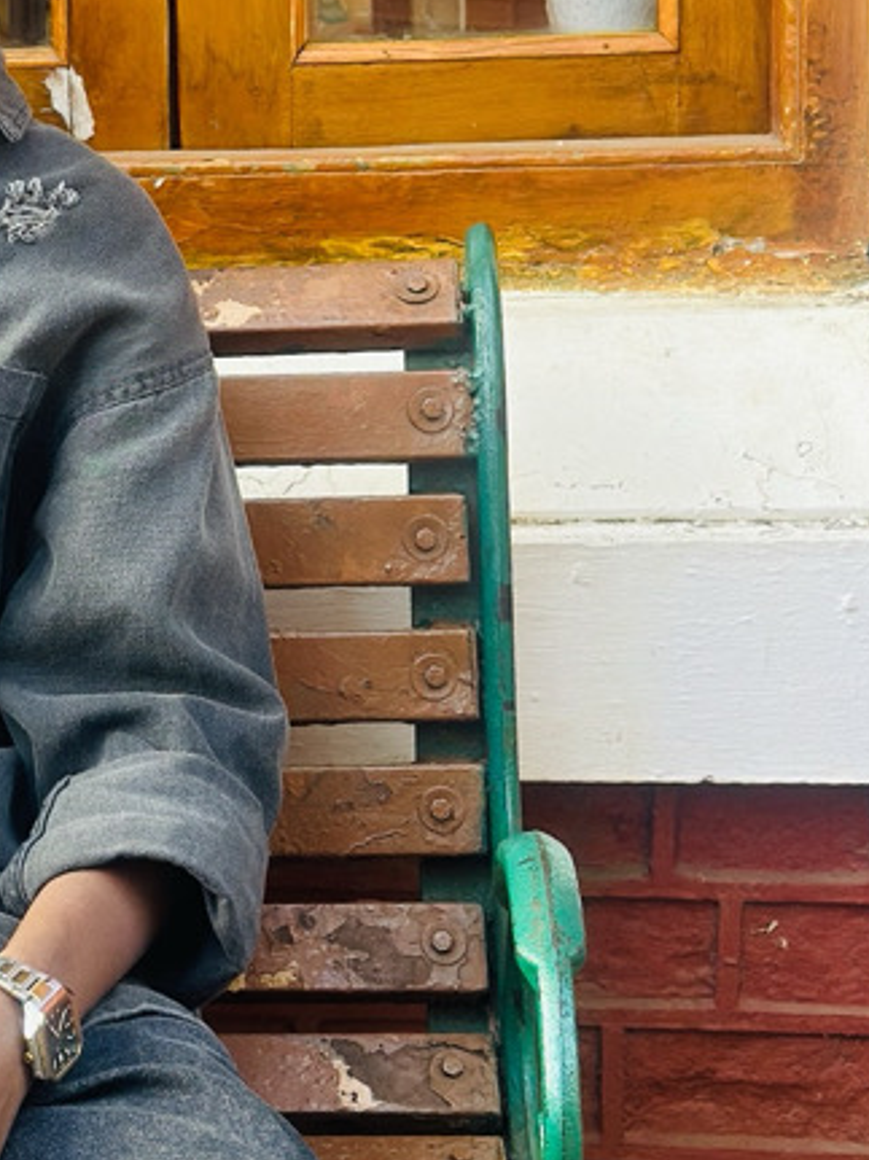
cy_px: 215
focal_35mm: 114
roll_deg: -0.1
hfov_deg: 12.7
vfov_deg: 17.1
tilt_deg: -8.3
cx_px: -105
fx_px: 3818
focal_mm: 6.86
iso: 125
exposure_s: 1/121
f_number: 1.78
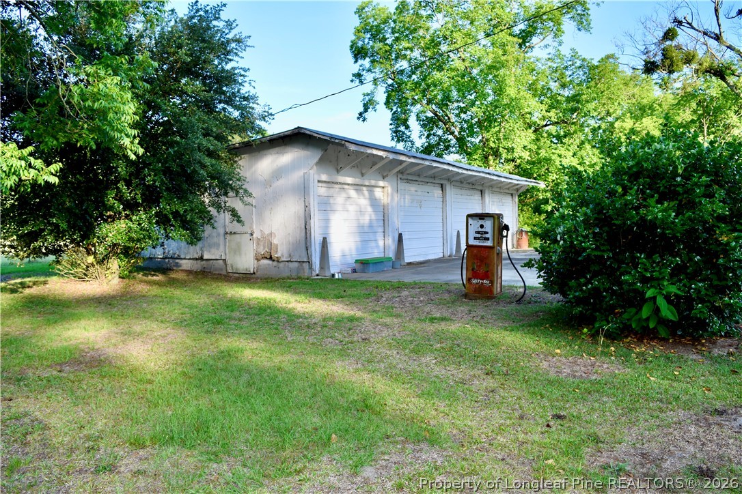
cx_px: 371
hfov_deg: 67.4
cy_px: 247
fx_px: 556
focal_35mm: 27
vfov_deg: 47.9
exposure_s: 1/125
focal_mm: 18
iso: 100
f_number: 5.6
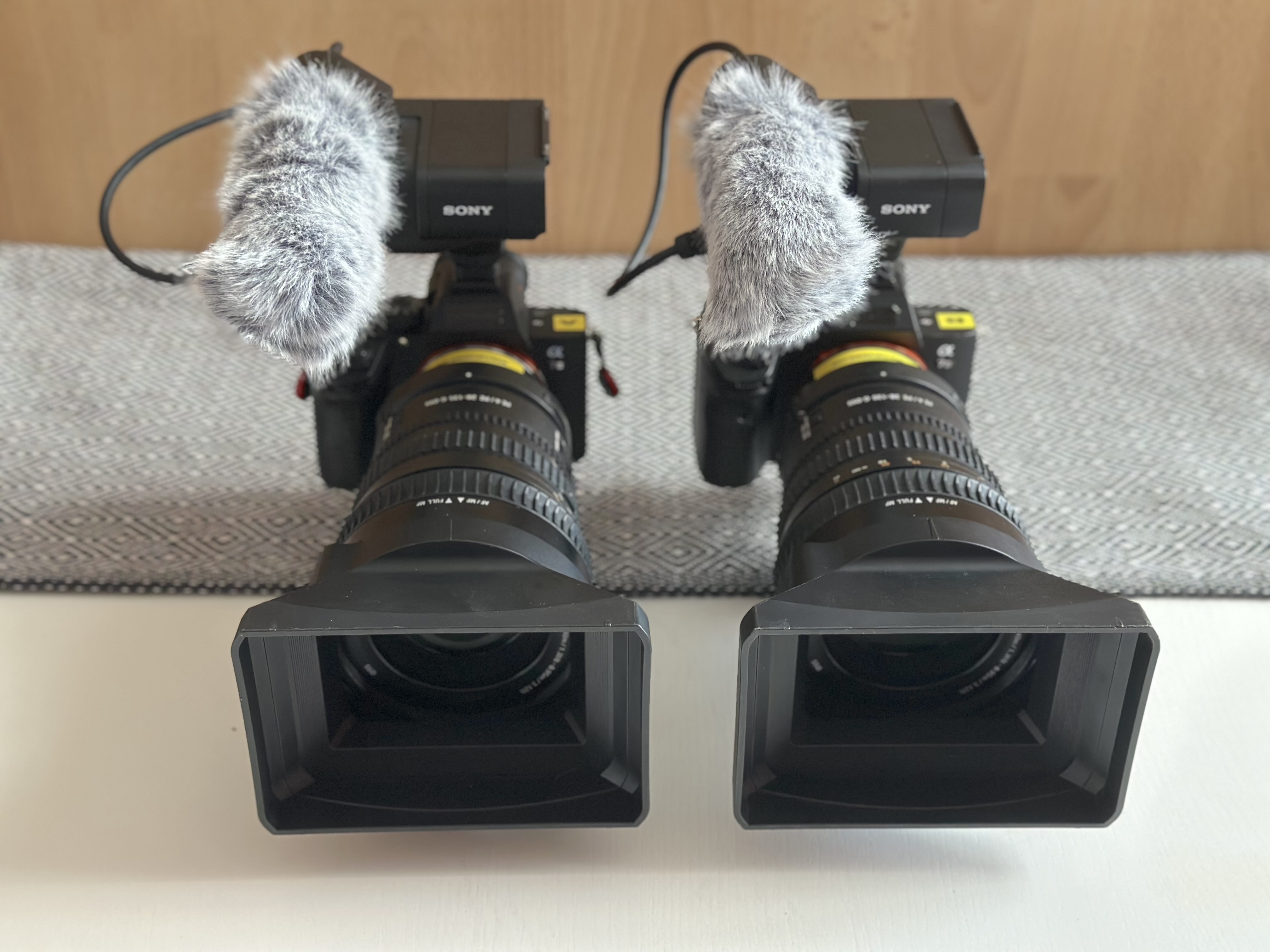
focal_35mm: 48
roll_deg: -1.2
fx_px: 1761
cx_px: 635
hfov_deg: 39.7
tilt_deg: -35.5
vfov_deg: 30.3
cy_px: 476
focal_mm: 6.86
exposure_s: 1/60
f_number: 1.78
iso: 320
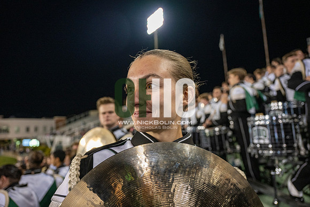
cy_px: 104
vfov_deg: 51.3
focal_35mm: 25
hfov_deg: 71.5
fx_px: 215
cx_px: 155
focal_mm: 25
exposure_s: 1/500
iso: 2000
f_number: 3.2
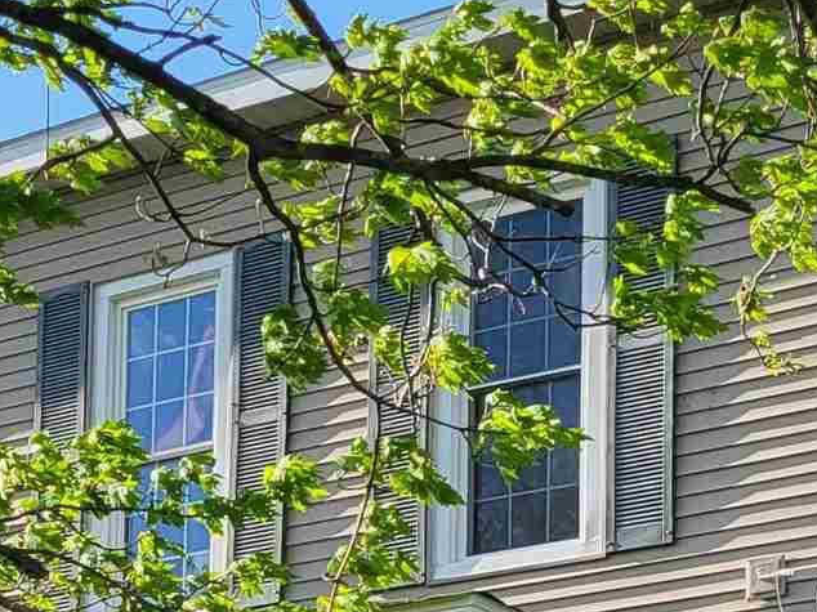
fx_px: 2973
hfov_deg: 15.6
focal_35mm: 126
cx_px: 348
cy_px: 923
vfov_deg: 11.3
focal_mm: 5.4
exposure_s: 1/1429
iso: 40
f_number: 1.8
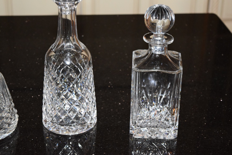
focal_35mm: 82
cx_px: 116
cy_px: 78
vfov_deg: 16.6
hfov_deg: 24.6
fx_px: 532
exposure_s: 1/60
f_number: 5.6
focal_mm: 55
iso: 2800
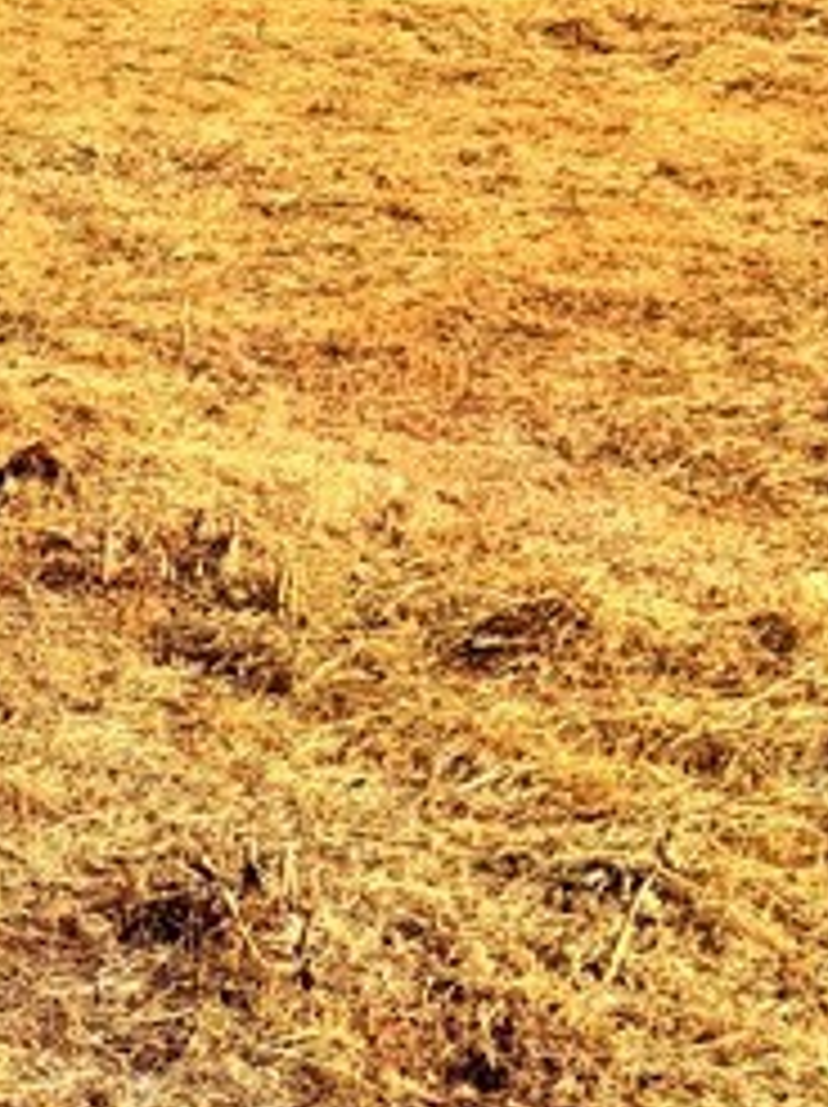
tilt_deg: -13.2
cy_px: 432
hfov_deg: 13.9
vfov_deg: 19.6
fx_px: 3195
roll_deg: -2.8
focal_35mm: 100
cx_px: -382
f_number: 1.78
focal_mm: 6.76
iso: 80
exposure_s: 1/6410
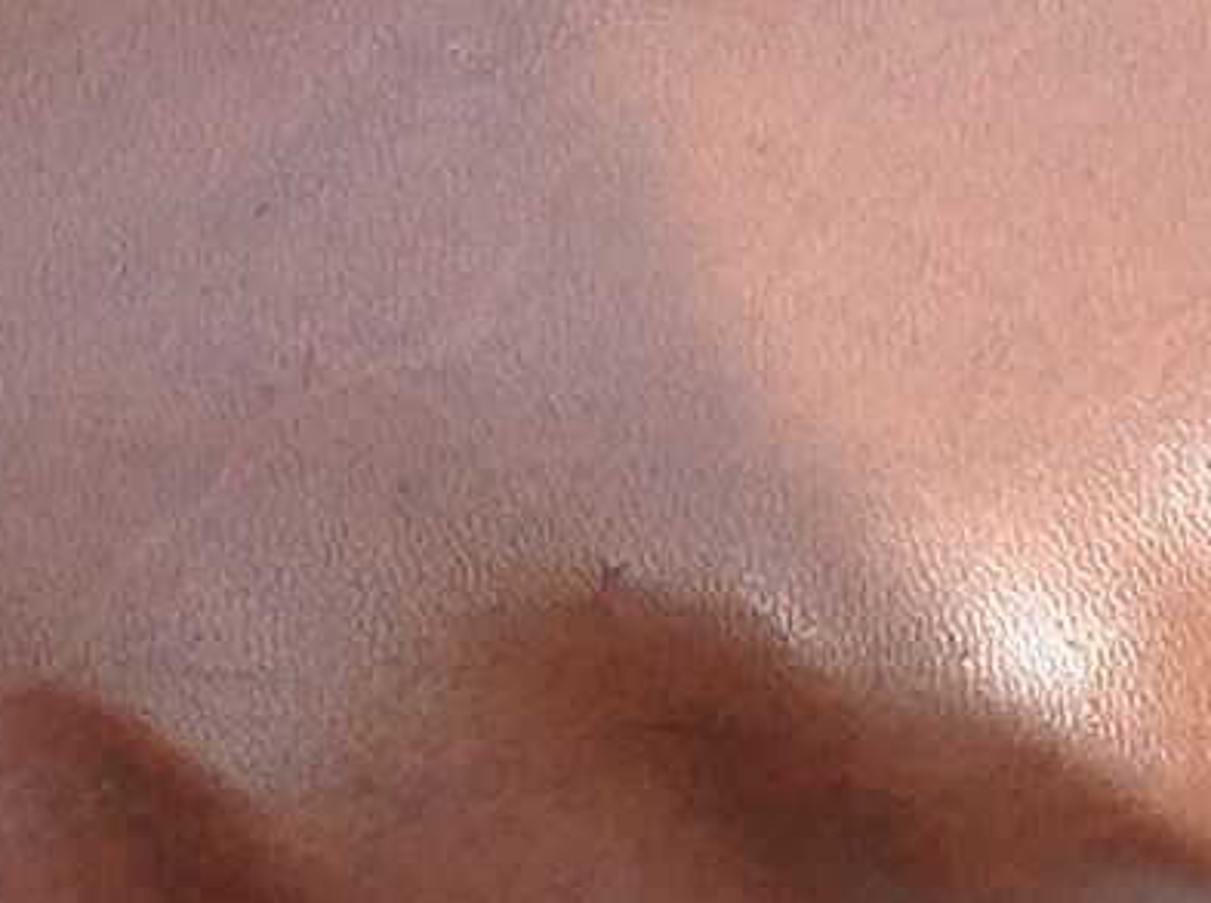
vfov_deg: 6.2
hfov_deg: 8.0
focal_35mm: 231
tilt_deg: -52.4
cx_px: 2764
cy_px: -888
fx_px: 8064
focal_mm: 4.28
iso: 50
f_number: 2.4
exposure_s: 1/267
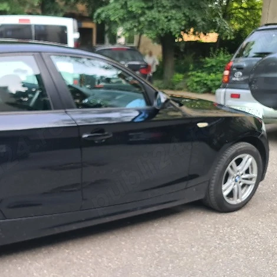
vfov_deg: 35.9
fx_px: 426
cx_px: 40
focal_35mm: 47
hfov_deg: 34.5
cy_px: 169
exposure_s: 1/100
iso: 80
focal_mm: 7
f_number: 1.8
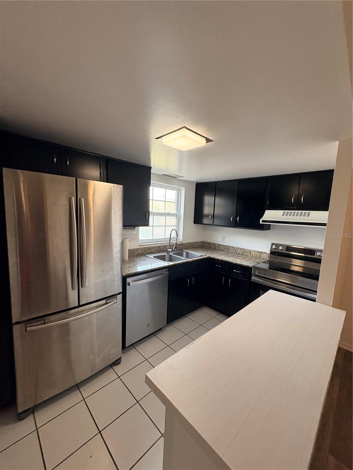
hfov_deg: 85.7
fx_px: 190
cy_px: 235
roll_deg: -2.8
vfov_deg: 102.1
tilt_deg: -5.6
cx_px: 176
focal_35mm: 14
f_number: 2.2
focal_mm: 2.22
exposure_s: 1/120
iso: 320
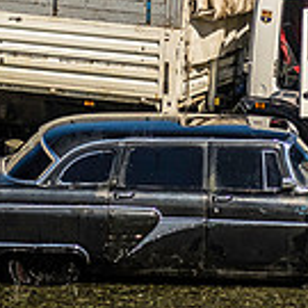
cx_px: 312
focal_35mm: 375
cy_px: 73
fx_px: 3775
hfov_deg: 4.7
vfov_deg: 4.7
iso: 800
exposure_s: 1/3200
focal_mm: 70
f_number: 3.2
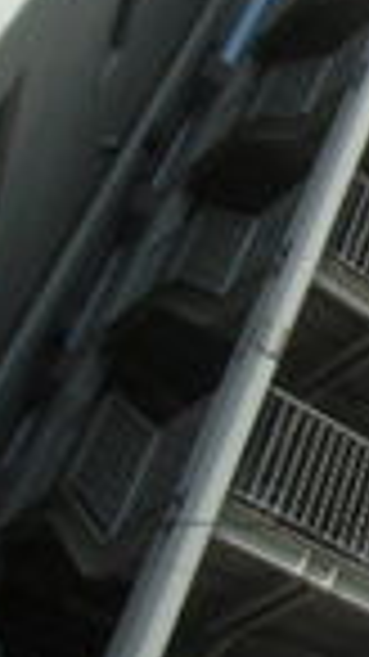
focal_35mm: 75
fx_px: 1306
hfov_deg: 12.6
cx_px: 882
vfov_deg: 28.1
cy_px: 425
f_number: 3
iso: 64
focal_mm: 4.24
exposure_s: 1/1250
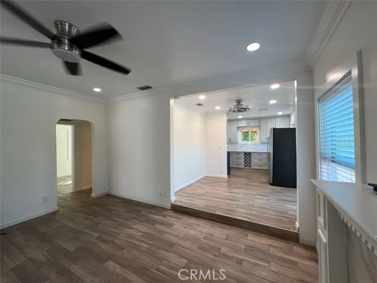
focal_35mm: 13
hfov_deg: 106.2
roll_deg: +0.2
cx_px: 188
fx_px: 142
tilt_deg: +0.0
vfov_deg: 89.9
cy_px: 142
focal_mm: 1.57
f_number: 1.8
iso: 125
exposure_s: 1/120
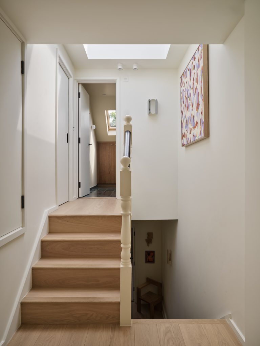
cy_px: 173
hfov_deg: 58.9
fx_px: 230
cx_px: 130
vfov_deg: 73.9
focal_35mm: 23
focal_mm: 29.5
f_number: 11
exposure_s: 1/10
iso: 400
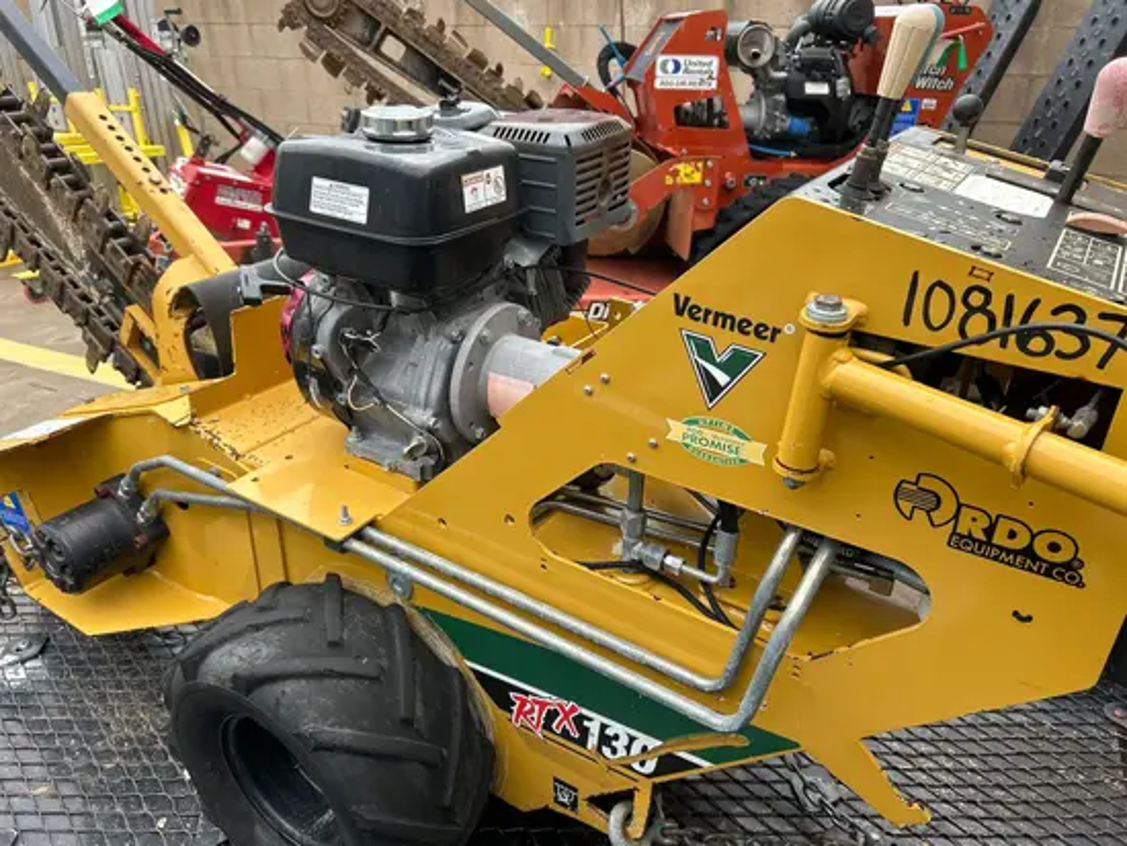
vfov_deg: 53.1
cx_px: 564
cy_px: 423
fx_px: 847
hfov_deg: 67.3
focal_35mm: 26
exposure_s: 1/840
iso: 50
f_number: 1.5
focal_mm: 5.7
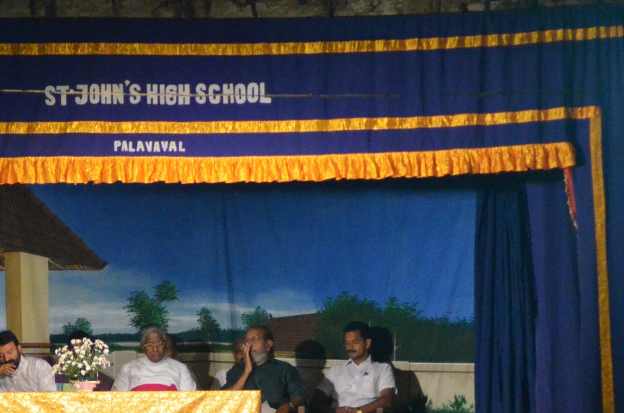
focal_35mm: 248
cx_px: 87
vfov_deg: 5.5
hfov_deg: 8.3
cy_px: 333
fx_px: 4289
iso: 6400
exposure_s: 1/400
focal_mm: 80
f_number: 4
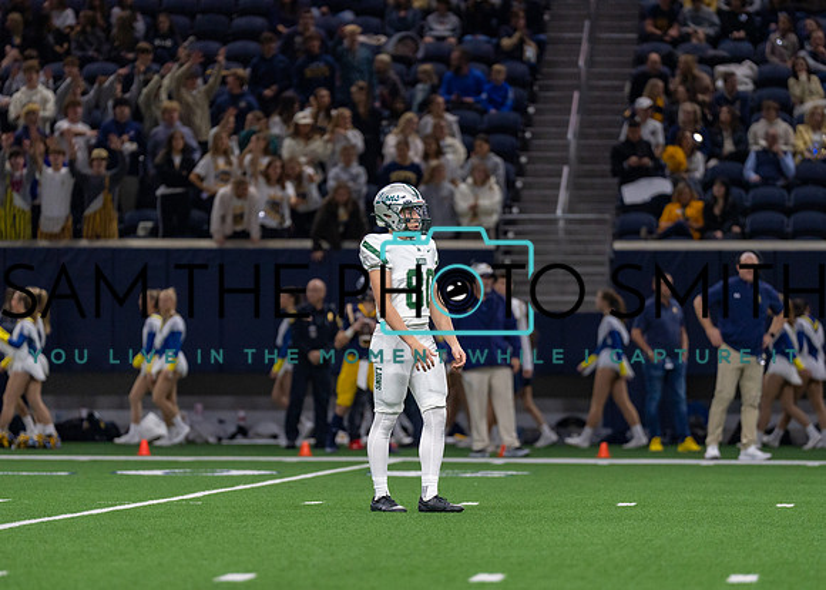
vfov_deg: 5.7
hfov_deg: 8.0
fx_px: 5876
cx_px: 432
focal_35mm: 251
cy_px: 340
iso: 1600
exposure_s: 1/1000
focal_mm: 200
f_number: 2.8
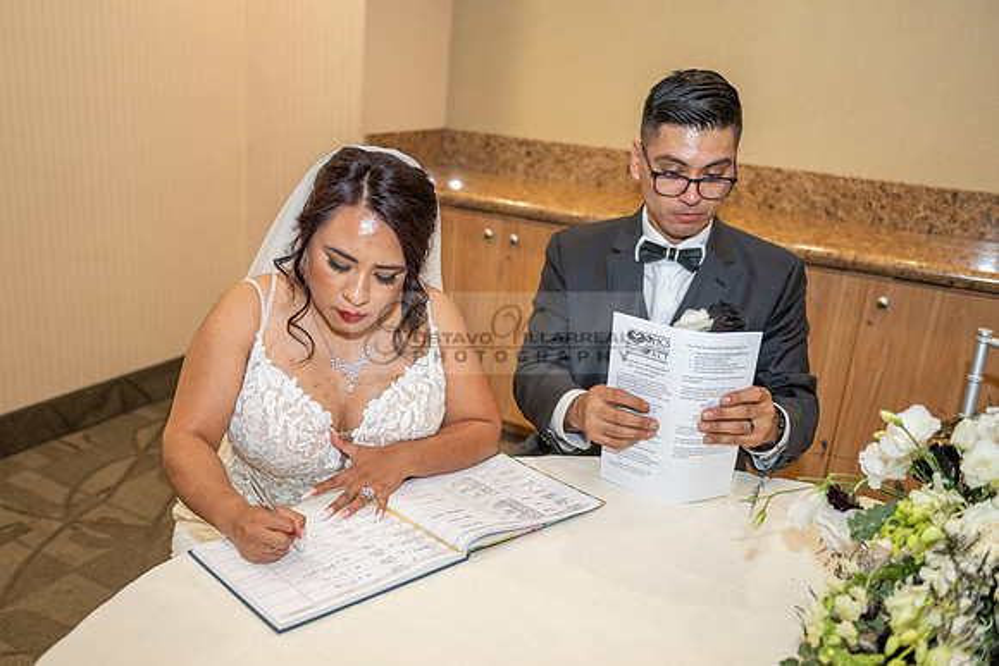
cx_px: 436
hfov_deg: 54.3
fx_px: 970
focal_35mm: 35
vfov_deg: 37.9
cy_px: 375
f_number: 2.8
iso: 800
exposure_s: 1/160
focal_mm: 31
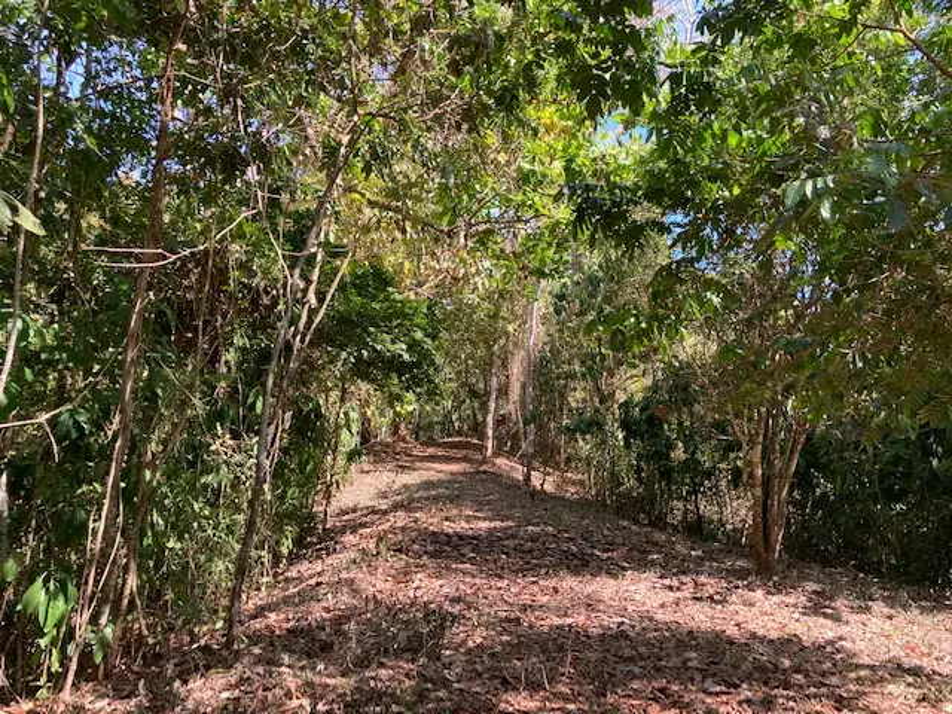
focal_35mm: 28
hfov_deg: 63.4
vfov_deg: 49.7
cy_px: 357
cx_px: 476
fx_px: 770
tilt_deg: -1.3
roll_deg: +0.8
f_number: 1.8
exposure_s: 1/155
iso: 20
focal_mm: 3.99
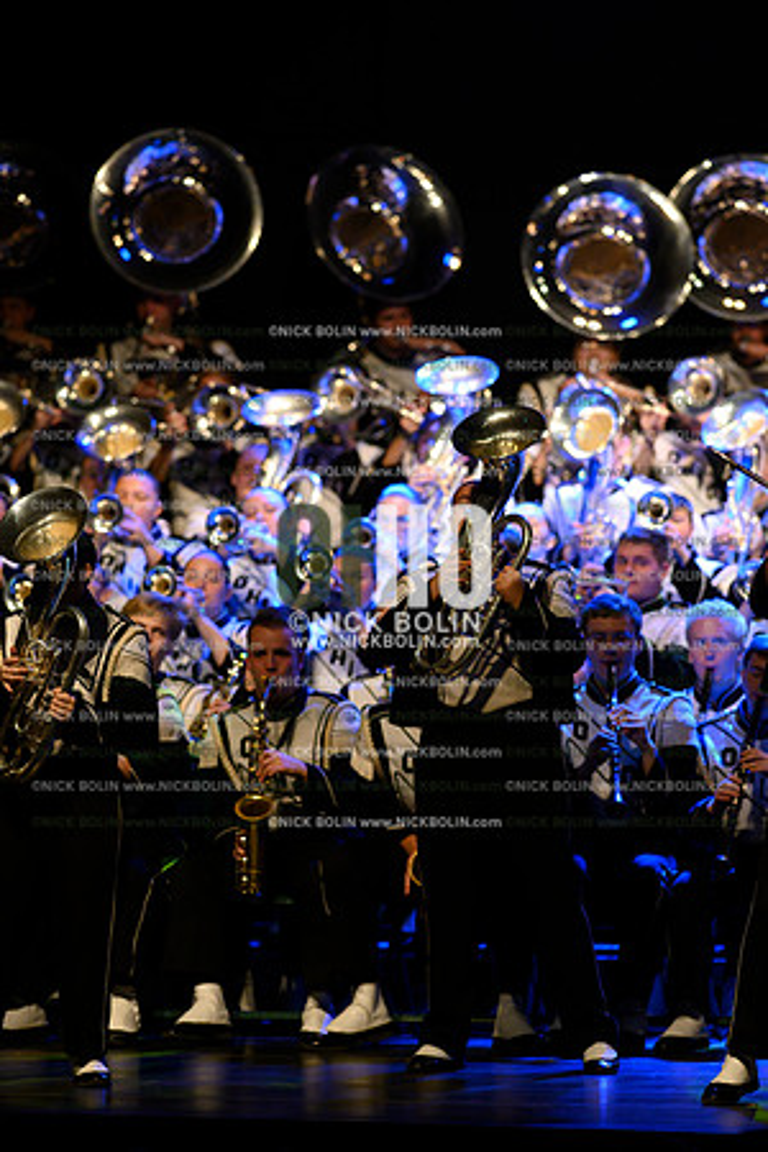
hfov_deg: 4.6
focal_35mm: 300
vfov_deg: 6.9
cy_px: 576
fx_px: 9599
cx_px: 384
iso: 5000
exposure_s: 1/500
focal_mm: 300
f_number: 4
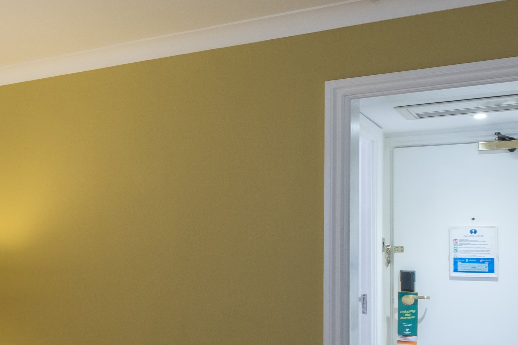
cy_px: 231
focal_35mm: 49
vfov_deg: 27.3
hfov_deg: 31.7
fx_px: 705
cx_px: -143
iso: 200
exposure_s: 1/2
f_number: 8
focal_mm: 10
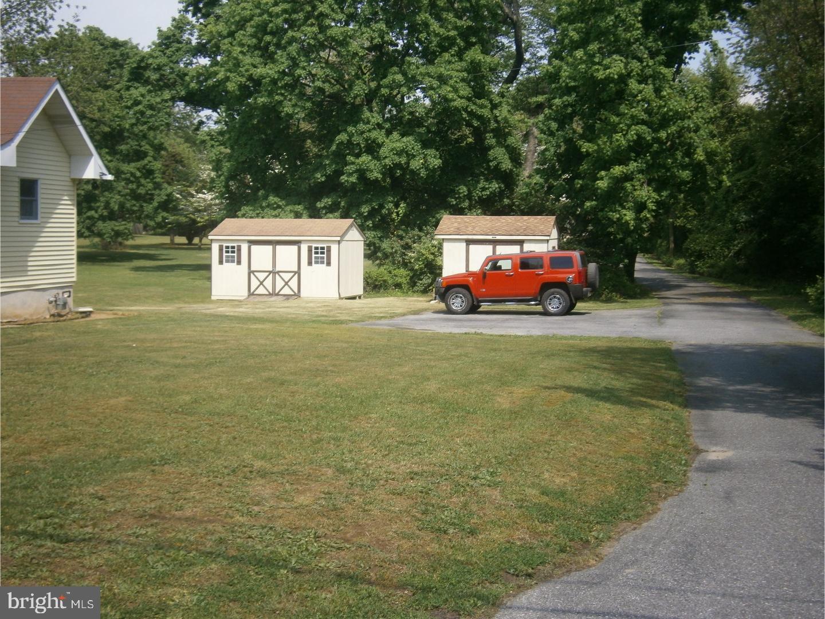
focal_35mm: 47
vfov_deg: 30.9
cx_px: 412
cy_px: 310
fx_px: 1120
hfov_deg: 40.4
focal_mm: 8.3
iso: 80
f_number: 9.7
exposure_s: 1/100
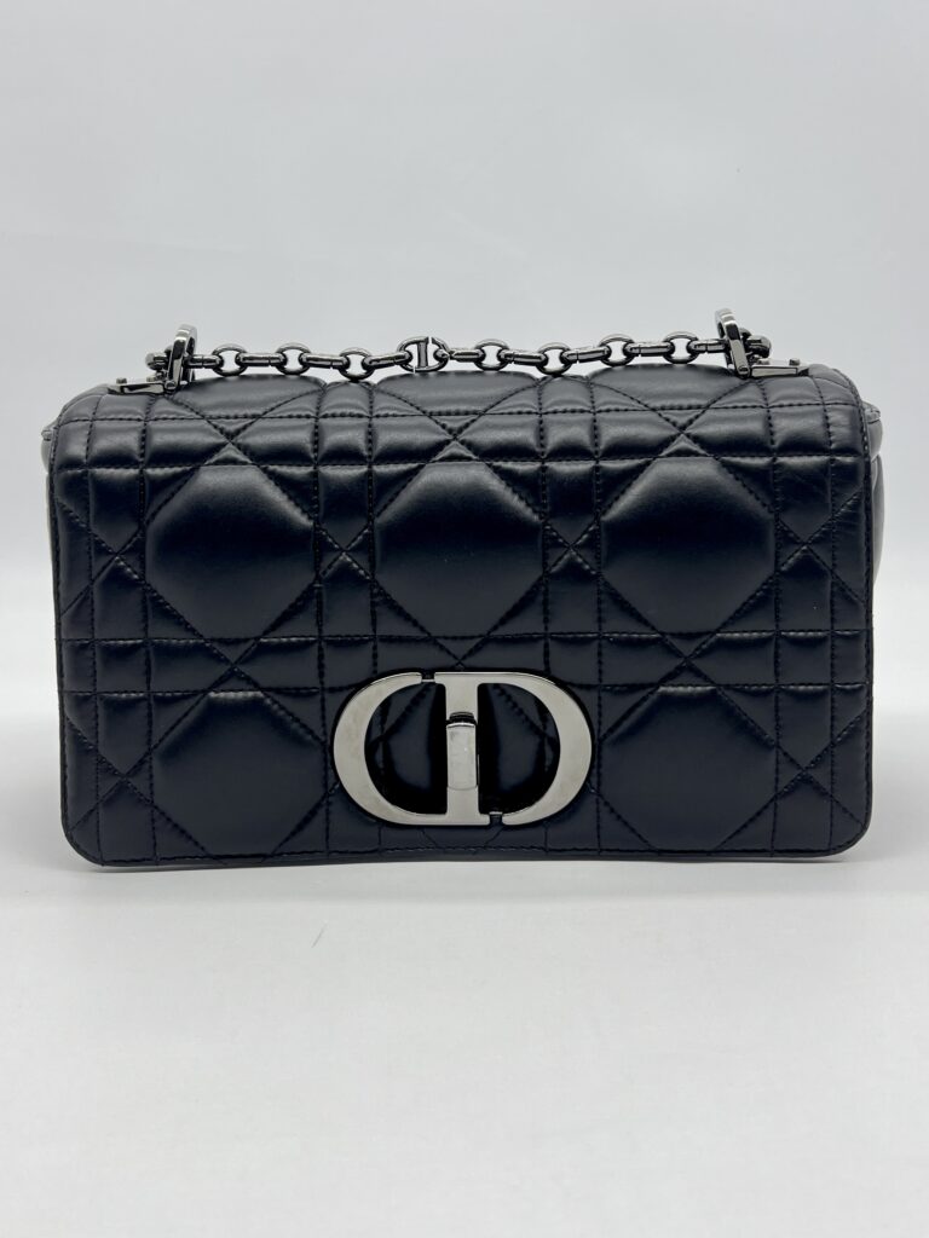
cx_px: 464
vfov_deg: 67.3
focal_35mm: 26
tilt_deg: -10.2
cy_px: 619
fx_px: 930
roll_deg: +0.3
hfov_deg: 53.1
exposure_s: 1/130
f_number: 1.5
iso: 32
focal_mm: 5.7
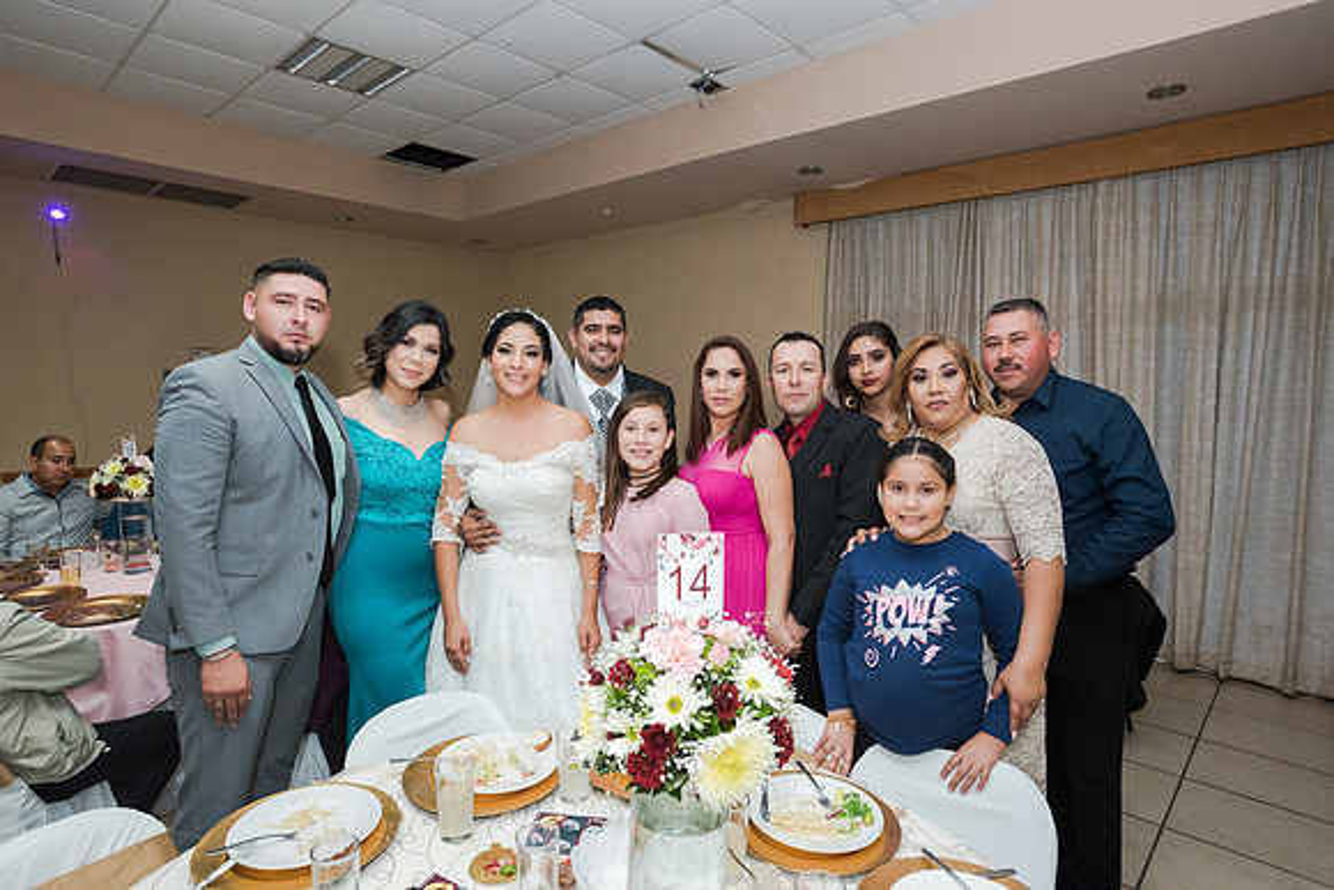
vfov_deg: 62.0
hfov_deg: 84.0
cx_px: 667
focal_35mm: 20
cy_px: 445
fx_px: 741
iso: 1600
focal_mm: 20
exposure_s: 1/100
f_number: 4
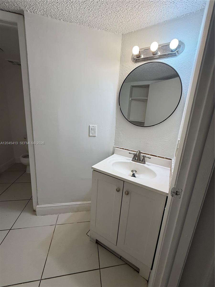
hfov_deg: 85.7
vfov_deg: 102.1
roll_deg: -5.4
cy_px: 144
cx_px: 108
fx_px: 116
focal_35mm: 14
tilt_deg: -13.5
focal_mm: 2.22
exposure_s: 1/120
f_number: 2.2
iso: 100
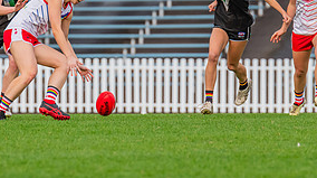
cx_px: 64
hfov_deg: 2.1
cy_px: 24
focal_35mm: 1010
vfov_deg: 1.2
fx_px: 8480
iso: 800
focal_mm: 420
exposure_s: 1/1000
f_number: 6.3
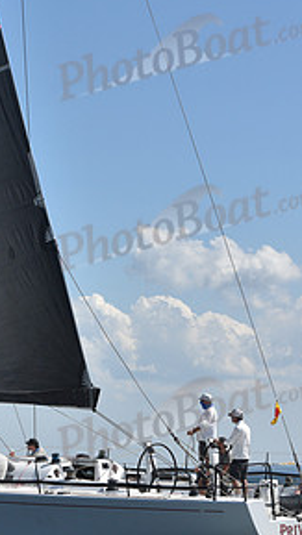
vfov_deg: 14.6
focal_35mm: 147
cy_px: 345
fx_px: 2088
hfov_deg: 8.2
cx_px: -37
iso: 320
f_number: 9
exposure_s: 1/1250
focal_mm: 70
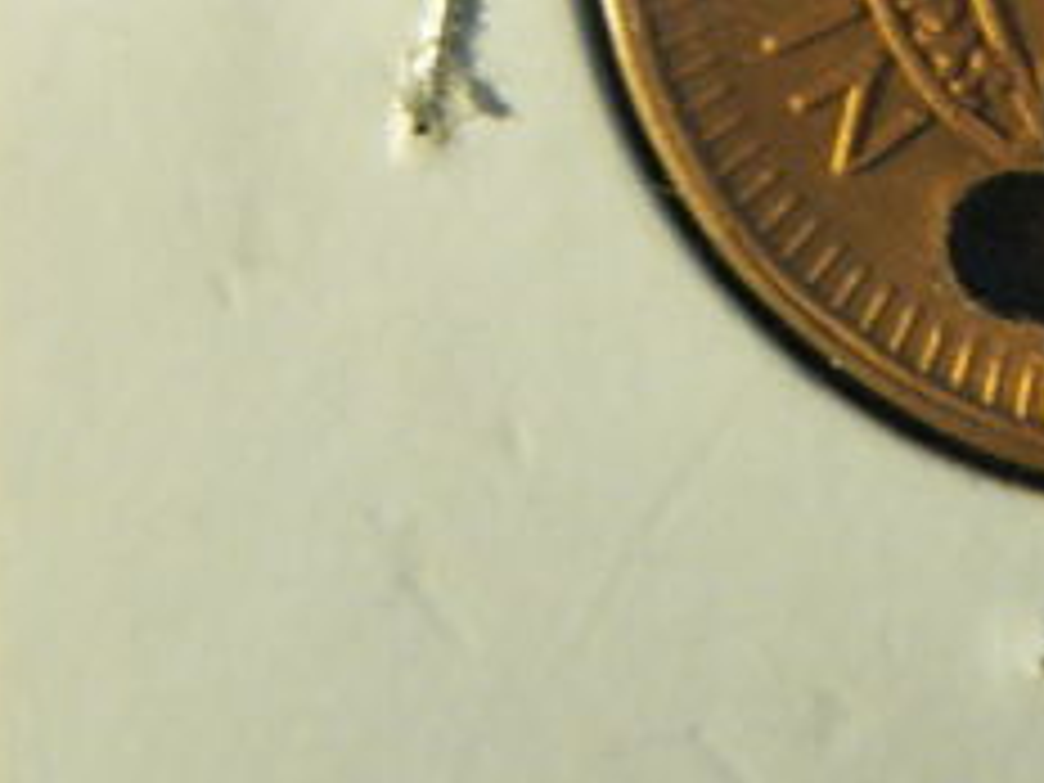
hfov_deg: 20.6
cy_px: -144
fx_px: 2805
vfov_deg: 15.3
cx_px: 976
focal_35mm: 93
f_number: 4.1
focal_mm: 6.53
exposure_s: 1/15
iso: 200
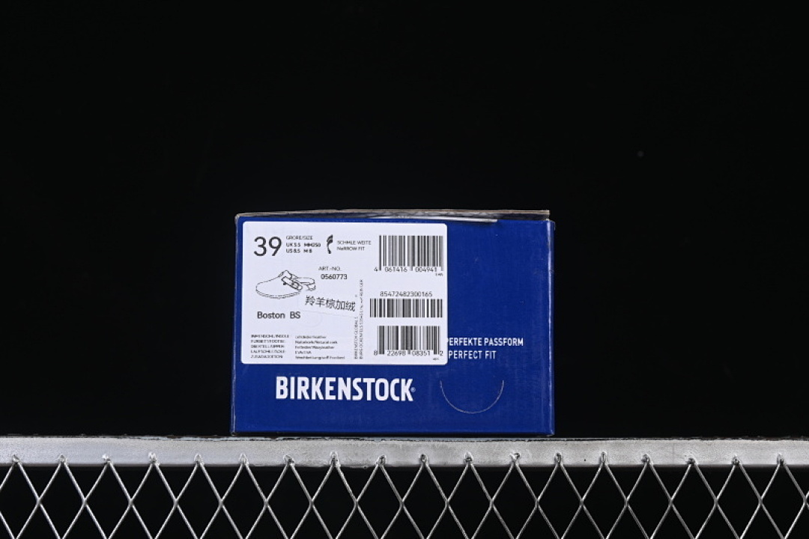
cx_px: 404
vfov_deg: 18.2
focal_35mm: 75
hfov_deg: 27.0
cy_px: 270
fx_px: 1685
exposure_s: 1/60
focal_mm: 50
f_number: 8
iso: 160
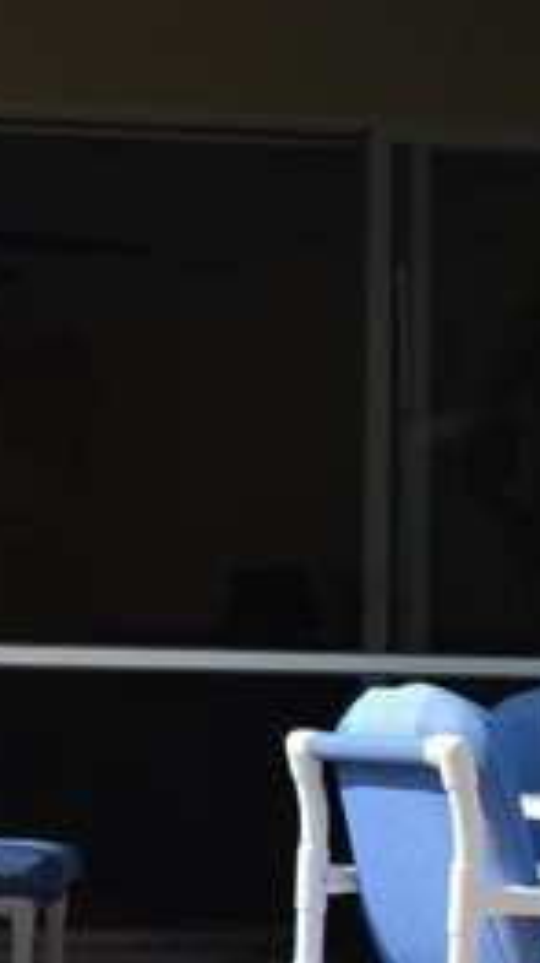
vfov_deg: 18.3
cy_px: 651
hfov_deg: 8.9
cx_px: -915
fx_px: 2984
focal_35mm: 117
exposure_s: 1/160
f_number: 11
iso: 100
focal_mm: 18
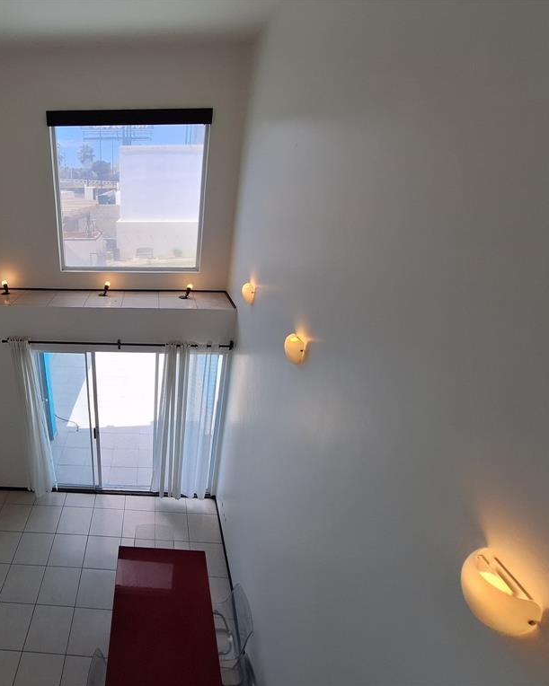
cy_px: 343
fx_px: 345
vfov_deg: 89.6
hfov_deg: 70.7
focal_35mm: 17
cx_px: 125
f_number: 2.2
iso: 40
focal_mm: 1.74
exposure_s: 1/864
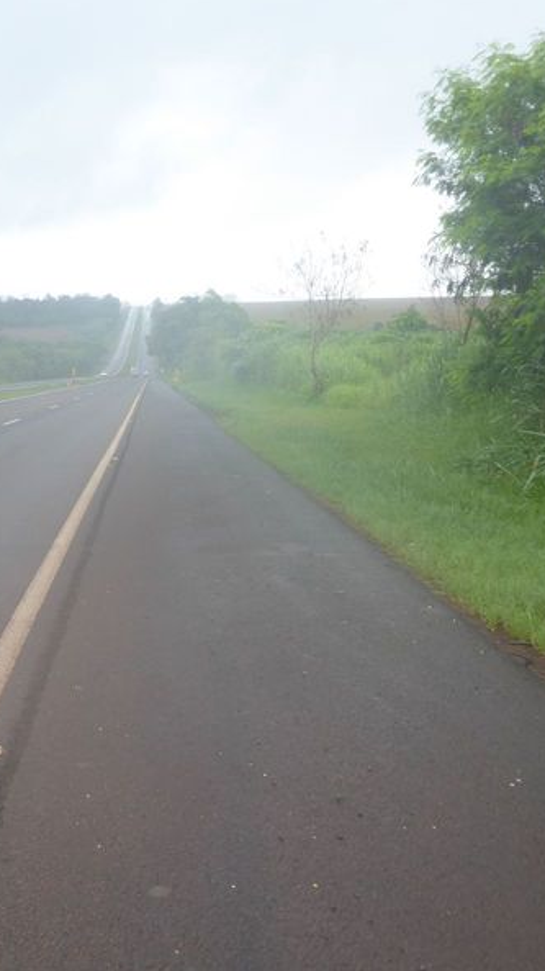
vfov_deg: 41.3
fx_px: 1286
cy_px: 481
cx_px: 41
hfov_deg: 23.2
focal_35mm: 50
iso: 80
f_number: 3.6
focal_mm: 5.8
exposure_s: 1/100
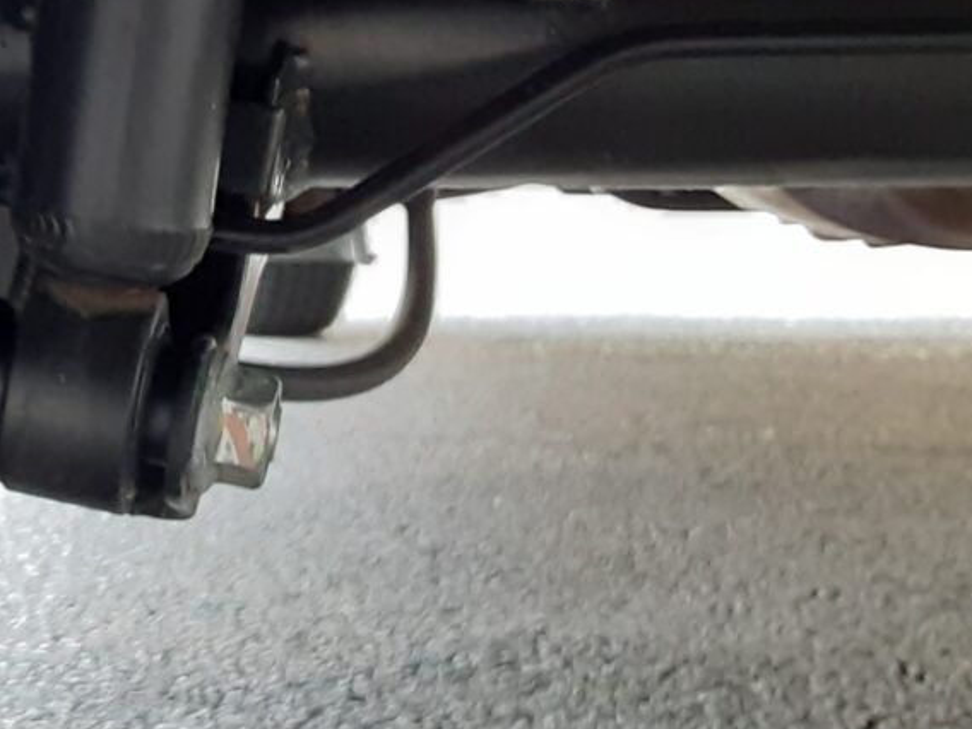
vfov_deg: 19.1
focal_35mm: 76
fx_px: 2134
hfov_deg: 23.1
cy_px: 103
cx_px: -248
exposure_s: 1/33
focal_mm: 2.91
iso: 200
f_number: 1.9
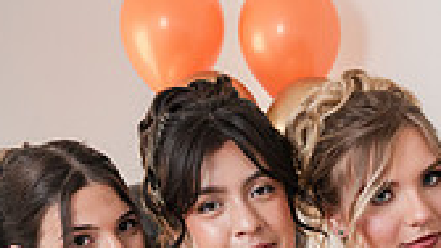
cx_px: 536
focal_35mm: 127
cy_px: 500
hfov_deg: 16.2
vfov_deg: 9.0
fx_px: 1485
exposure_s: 1/250
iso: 2000
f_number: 4
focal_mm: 35
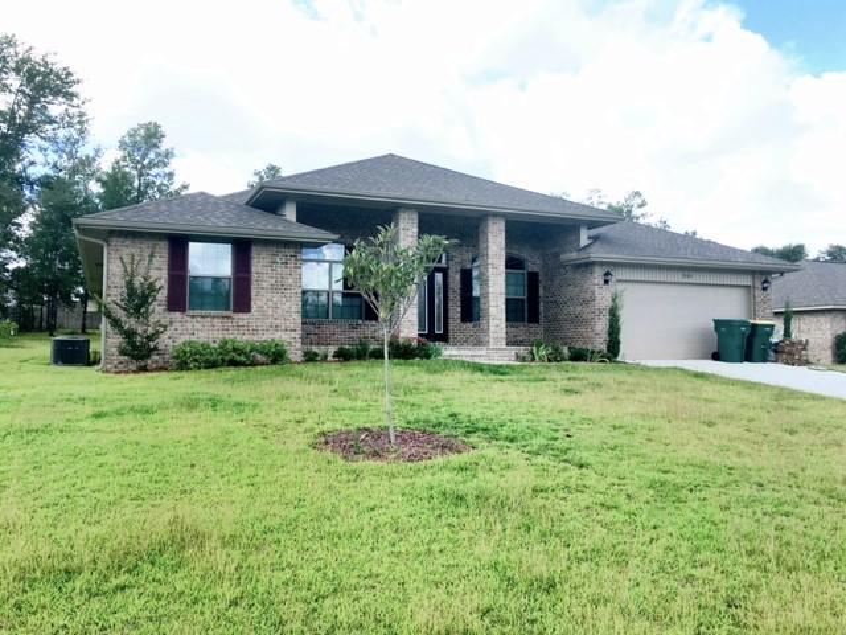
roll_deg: +0.0
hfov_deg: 61.7
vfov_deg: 48.2
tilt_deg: +3.9
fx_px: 709
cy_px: 318
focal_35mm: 29
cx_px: 423
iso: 25
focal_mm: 4.15
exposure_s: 1/769
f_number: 2.2
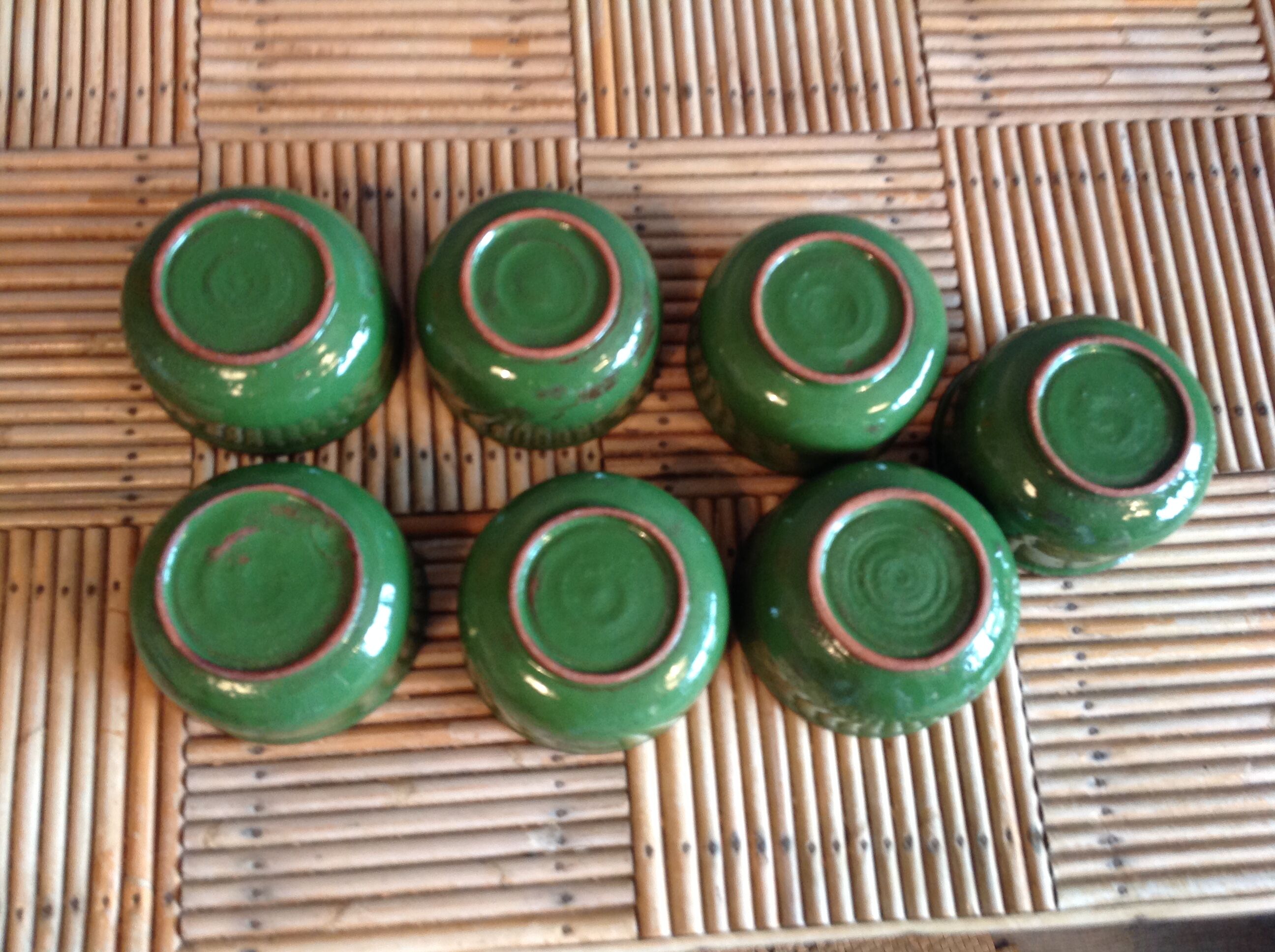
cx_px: 638
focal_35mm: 35
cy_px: 476
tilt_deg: -74.1
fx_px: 1287
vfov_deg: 40.6
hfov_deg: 52.7
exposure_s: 1/17
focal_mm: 4.28
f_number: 2.4
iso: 125
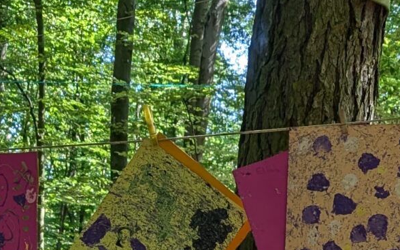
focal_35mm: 111
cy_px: 489
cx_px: 170
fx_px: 1210
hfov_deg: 18.8
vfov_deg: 10.8
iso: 20
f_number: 1.68
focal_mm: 6.9
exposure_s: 1/93.7
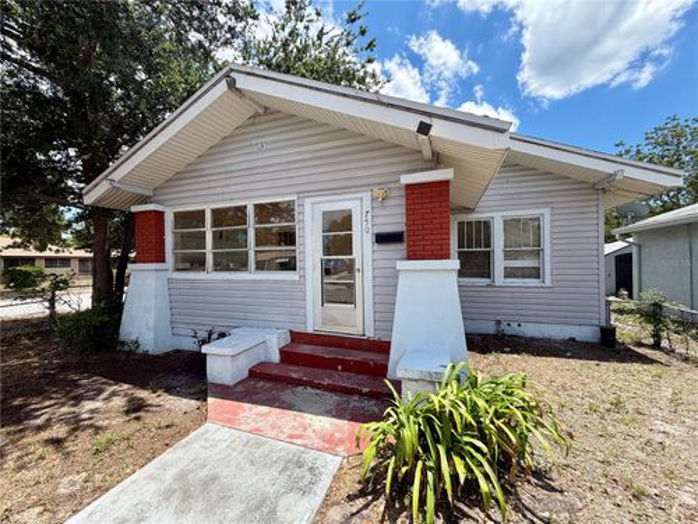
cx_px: 349
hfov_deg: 102.1
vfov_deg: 85.7
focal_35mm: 14
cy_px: 262
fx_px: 282
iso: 32
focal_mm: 2.22
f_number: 2.2
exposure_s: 1/770
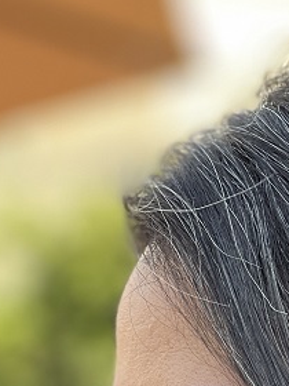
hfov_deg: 5.3
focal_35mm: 277
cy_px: 561
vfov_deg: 7.1
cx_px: 434
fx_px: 3083
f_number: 2.8
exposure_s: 1/121
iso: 50
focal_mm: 9
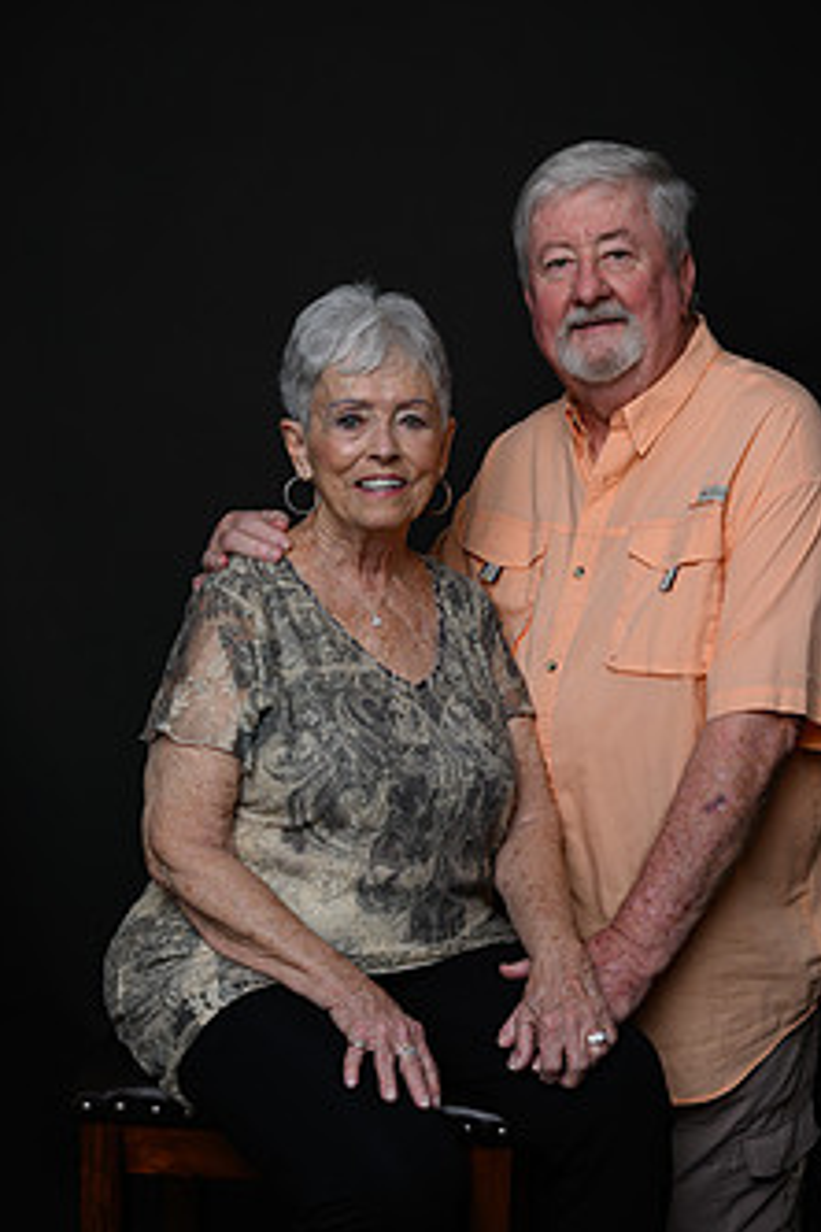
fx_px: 1847
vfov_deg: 36.6
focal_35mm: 54
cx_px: 521
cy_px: 792
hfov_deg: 25.0
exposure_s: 1/125
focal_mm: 40
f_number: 10
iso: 400
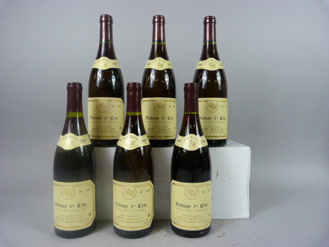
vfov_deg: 54.9
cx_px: 164
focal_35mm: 25
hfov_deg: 69.4
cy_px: 124
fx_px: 238
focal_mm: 4.5
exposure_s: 1/60
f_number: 2.8
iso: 320
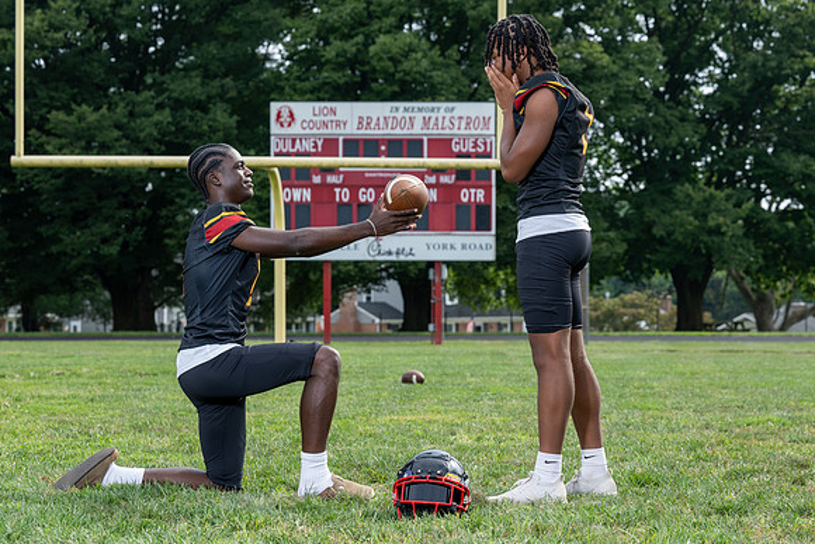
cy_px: 333
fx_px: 2185
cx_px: 473
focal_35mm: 96
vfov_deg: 14.2
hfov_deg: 21.1
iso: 100
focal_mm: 76
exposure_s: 1/160
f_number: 5.6
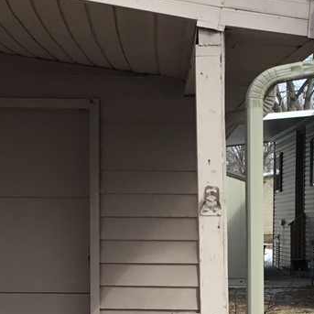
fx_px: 1180
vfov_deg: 14.9
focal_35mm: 115
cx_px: 159
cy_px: 301
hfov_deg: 15.2
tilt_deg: -5.2
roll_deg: -0.8
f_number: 2.4
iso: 25
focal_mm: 3.3
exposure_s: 1/791
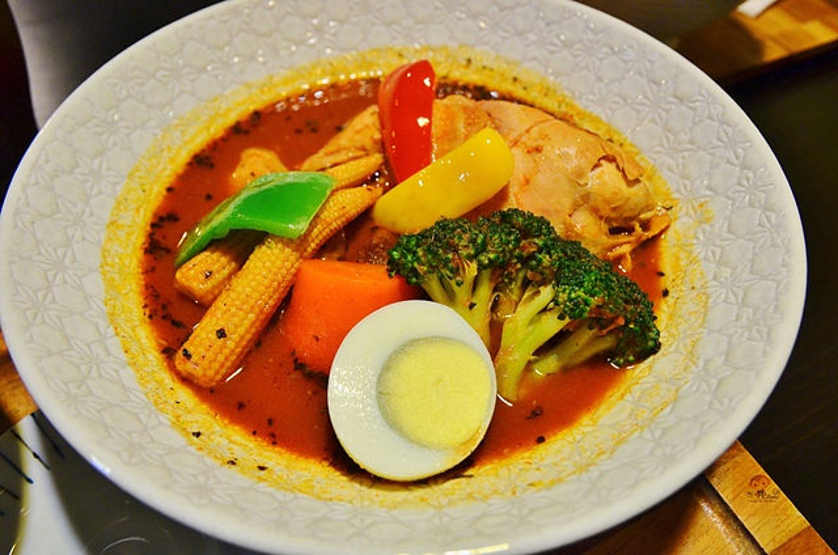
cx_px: 419
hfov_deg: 62.0
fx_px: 697
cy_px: 278
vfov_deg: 43.4
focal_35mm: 30
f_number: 5.6
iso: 800
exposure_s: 1/40
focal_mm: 20
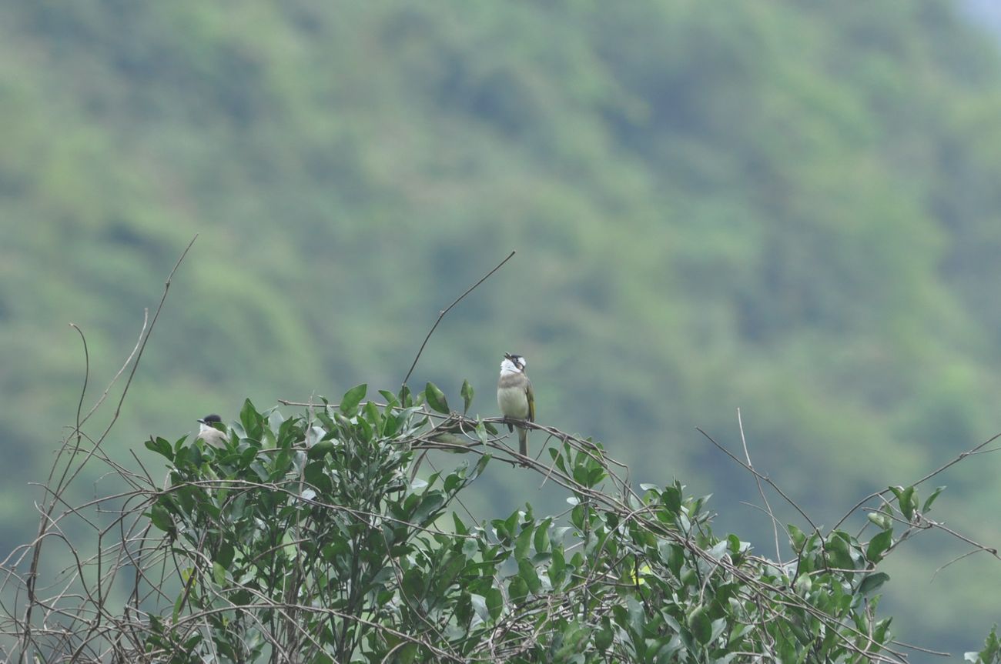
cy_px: 332
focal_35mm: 600
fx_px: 16660
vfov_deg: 2.3
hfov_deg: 3.4
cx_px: 500
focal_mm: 400
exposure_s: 1/320
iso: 1000
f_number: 9
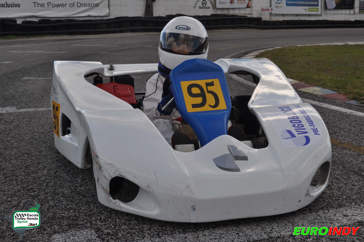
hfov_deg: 37.9
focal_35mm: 52
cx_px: 182
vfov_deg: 25.7
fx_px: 530
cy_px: 121
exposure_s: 1/320
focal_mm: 35
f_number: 9
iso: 200
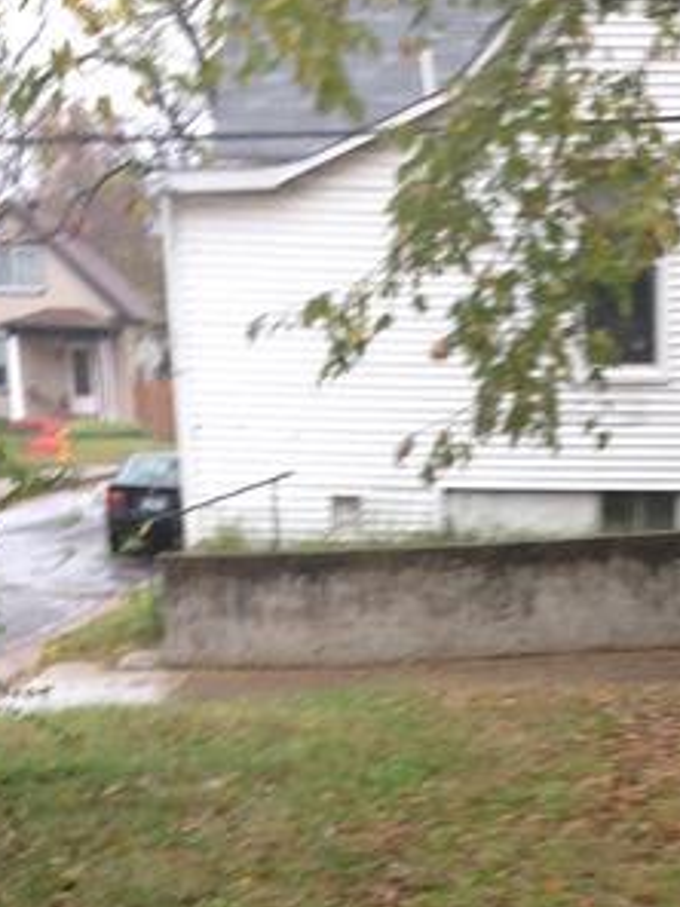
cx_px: 594
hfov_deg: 12.9
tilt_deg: -12.8
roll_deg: -0.3
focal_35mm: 114
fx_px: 2986
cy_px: 1459
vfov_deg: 15.6
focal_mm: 4.12
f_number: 2.4
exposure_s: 1/120
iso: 80
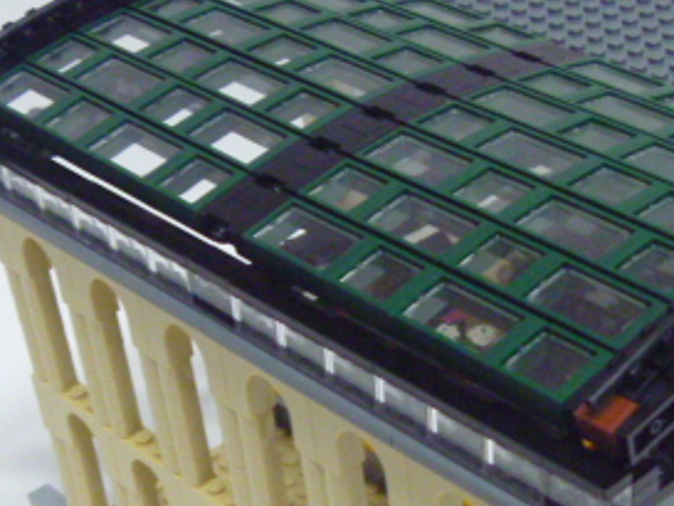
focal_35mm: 82
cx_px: 563
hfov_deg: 23.4
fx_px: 1597
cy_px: 449
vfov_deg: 17.7
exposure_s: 1/20
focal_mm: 6.3
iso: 800
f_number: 3.5
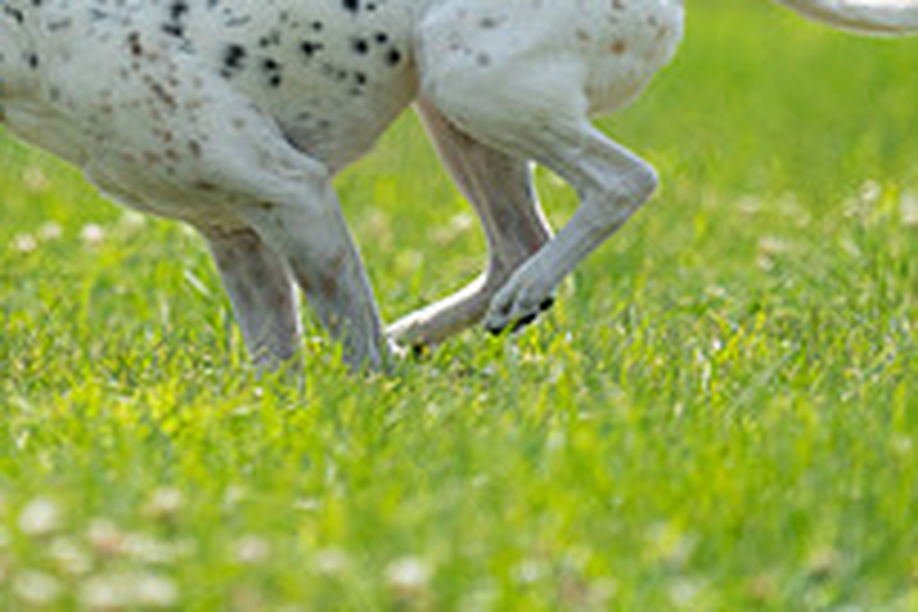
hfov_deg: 1.3
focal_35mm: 1570
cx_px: 86
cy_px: -245
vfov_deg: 0.9
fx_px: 40032
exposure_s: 1/4000
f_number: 6.3
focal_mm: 553
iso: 1250
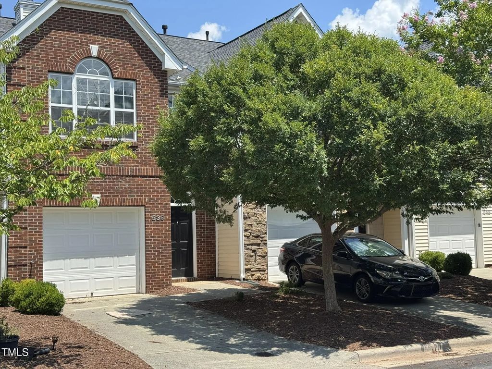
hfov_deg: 39.7
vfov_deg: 30.3
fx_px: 682
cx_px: 246
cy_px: 184
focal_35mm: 48
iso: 64
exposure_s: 1/2179
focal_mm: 6.76
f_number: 1.78
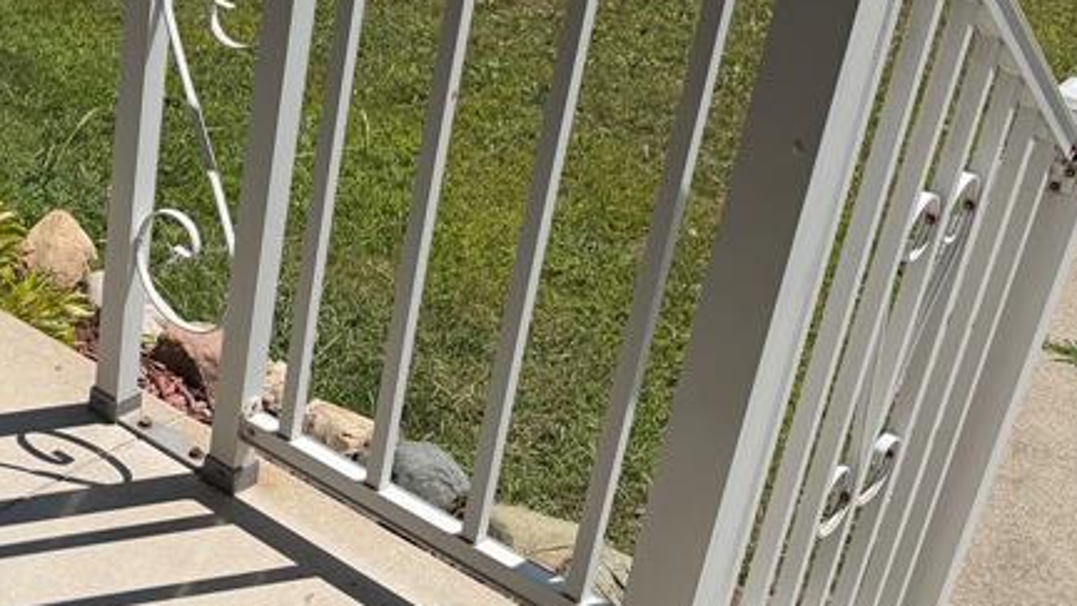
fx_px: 1771
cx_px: -125
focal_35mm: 62
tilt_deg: -26.8
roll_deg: -1.3
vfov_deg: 19.3
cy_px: 145
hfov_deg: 30.1
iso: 80
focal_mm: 6.76
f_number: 1.78
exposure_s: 1/8130
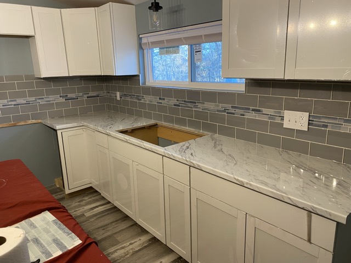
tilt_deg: -15.7
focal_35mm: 26
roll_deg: +2.1
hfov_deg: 67.3
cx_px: 176
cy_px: 132
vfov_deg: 53.1
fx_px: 264
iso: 125
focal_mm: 4.25
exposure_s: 1/60
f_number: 1.8
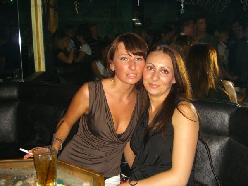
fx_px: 272
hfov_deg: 49.0
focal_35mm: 38
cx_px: 124
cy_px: 93
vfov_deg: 37.7
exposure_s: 1/60
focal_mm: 7.9
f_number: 2.8
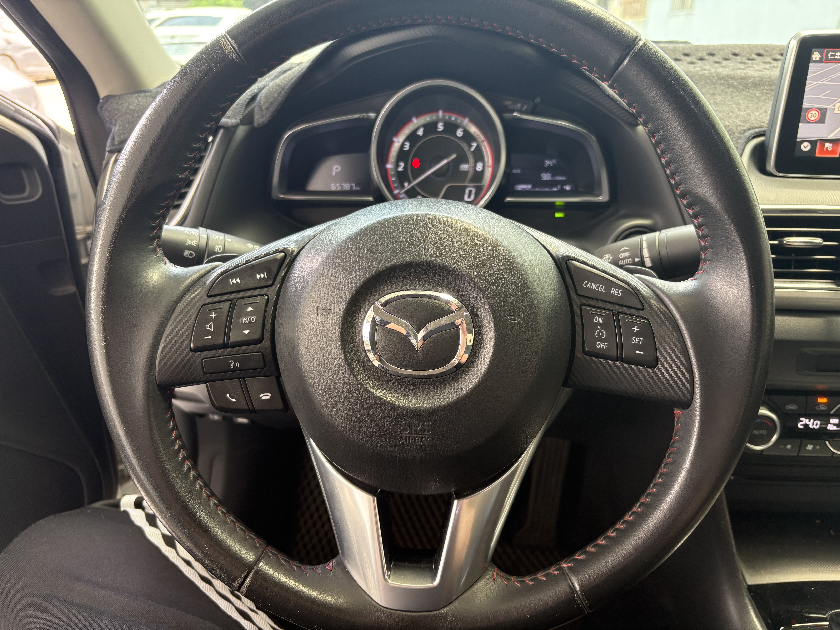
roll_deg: +0.6
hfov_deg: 67.3
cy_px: 315
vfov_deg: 53.1
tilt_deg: -23.3
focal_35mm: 26
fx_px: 631
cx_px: 420
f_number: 1.6
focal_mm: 5.96
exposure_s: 1/56
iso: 125
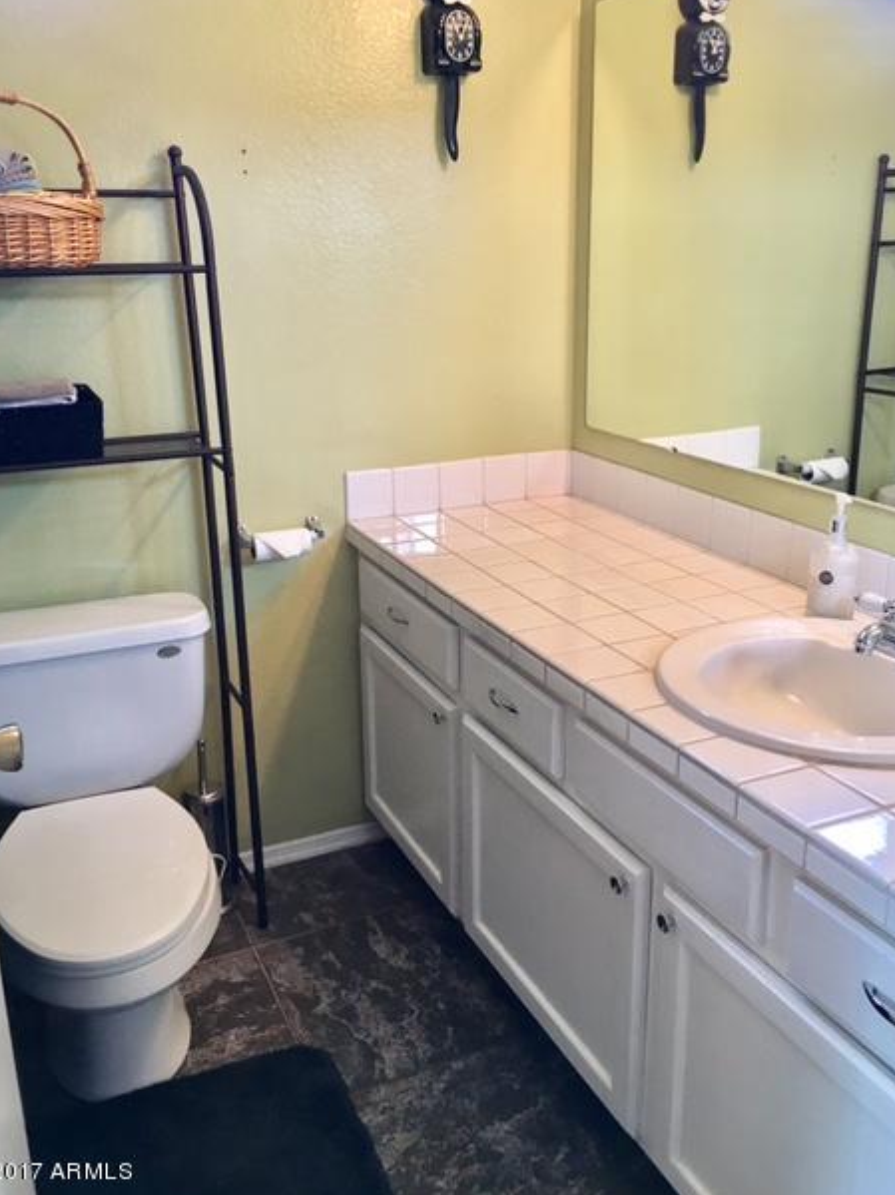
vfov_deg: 58.4
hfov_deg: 45.4
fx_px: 1069
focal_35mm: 31
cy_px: 581
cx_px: 456
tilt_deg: -16.4
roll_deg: +0.1
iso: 80
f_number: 2.2
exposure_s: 1/30
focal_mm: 4.15
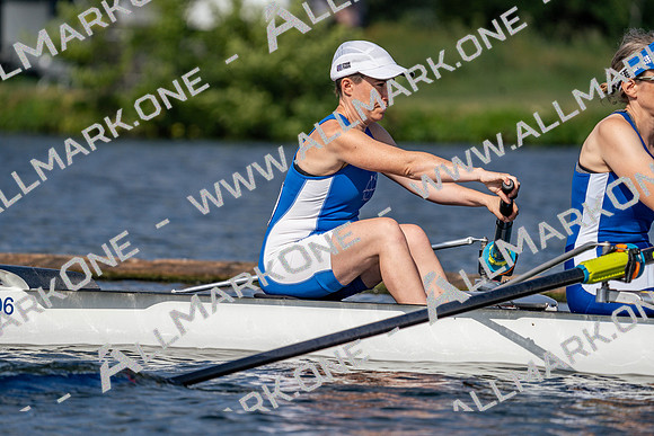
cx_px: 327
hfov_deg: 5.4
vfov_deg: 3.6
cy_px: 218
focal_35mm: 385
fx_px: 6995
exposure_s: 1/1600
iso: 125
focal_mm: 385
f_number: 6.3
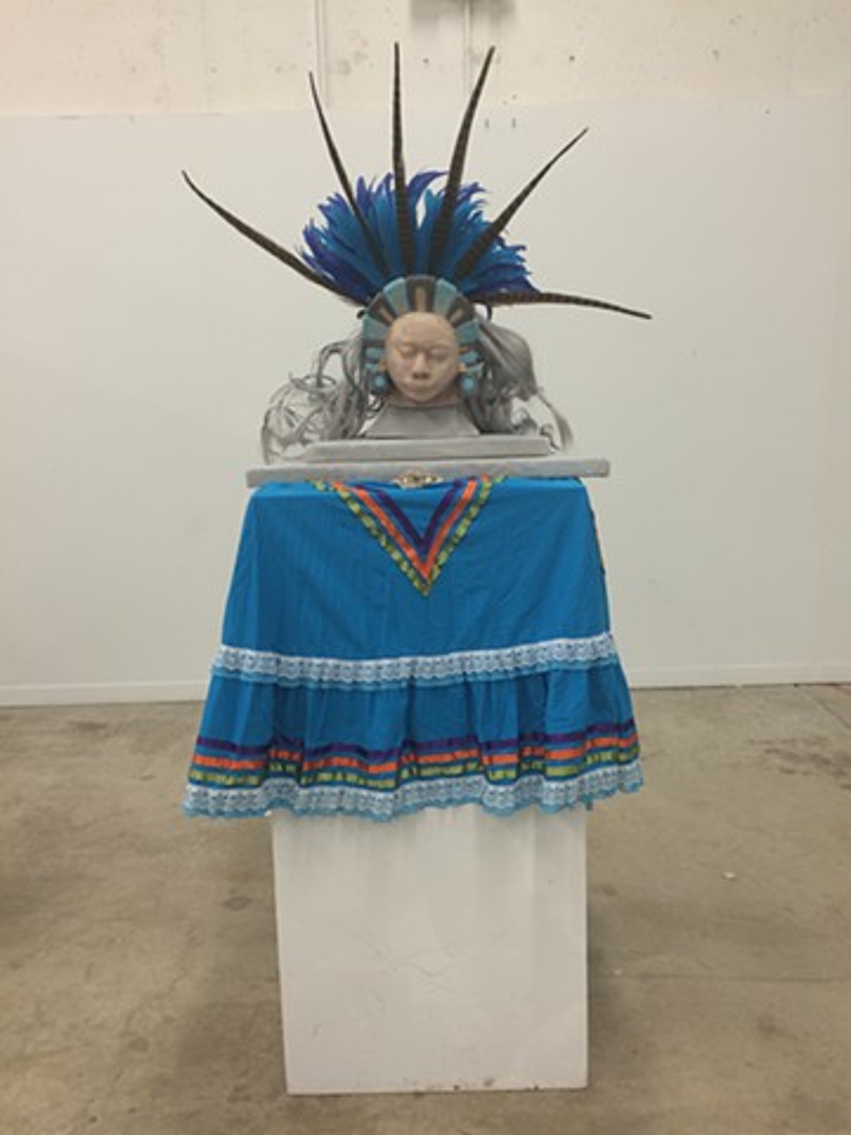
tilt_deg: -9.6
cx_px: 426
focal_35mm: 29
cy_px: 568
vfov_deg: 61.7
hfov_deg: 48.2
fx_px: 951
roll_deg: +1.9
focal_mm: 4.2
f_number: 2.2
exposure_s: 1/30
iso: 64
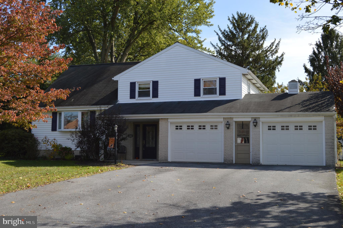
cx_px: 172
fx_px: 428
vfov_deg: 29.8
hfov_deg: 43.6
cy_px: 114
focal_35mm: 45
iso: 100
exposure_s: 1/200
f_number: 7.1
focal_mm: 30
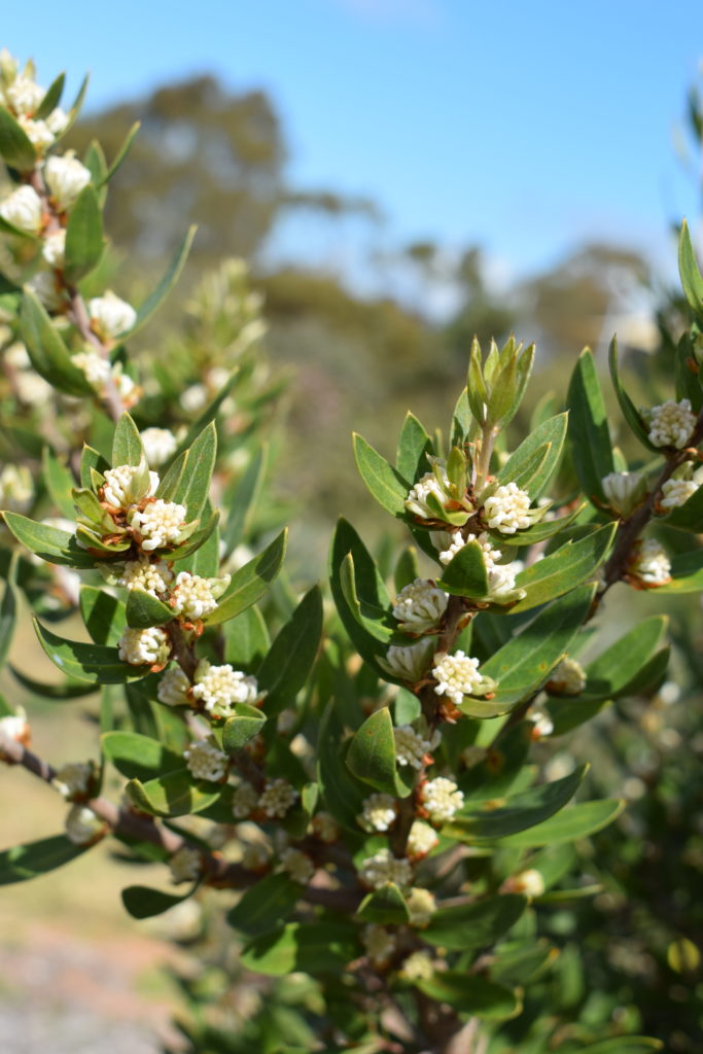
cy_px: 527
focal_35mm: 69
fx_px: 2020
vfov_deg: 29.2
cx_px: 352
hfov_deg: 19.7
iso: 200
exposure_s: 1/400
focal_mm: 46
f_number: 10
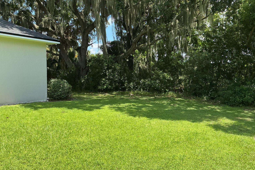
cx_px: 128
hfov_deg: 60.3
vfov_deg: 42.3
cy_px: 86
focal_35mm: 31
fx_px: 220
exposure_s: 1/635
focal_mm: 3
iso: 25
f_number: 1.8
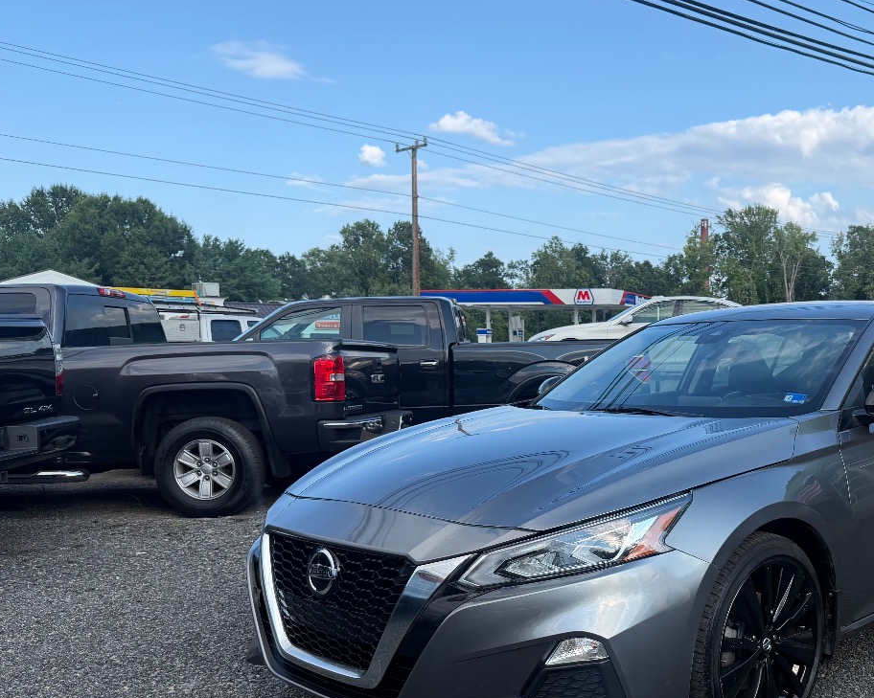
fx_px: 957
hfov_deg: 47.0
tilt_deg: -7.2
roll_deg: -0.1
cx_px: 675
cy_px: 439
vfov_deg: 39.8
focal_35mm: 37
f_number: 1.78
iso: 100
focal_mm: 6.76
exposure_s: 1/1292
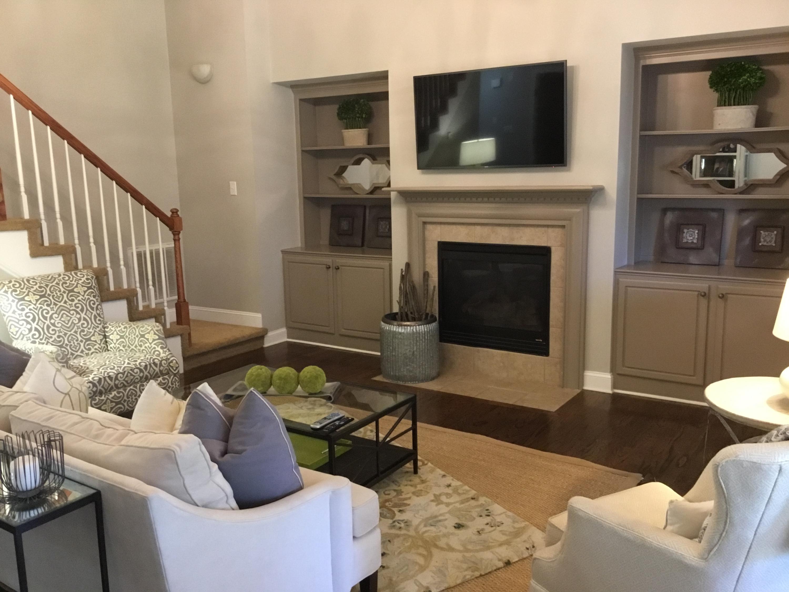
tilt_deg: -11.7
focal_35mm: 31
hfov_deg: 58.4
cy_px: 296
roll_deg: +0.2
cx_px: 394
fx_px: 707
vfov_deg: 45.4
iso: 200
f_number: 2.4
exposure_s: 1/15
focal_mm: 3.3
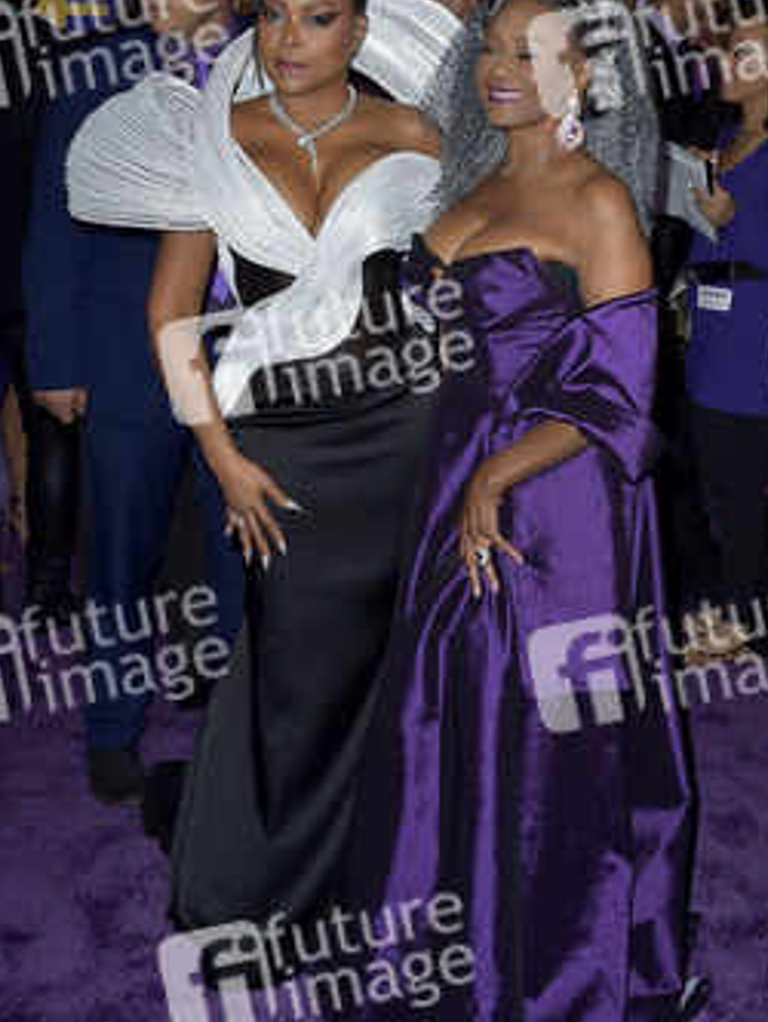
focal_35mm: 37
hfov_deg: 38.7
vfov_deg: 50.1
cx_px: 407
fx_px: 1094
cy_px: 506
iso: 320
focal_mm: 32
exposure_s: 1/250
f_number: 6.3
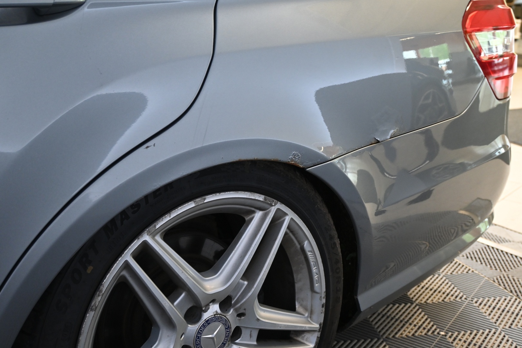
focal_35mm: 45
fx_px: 652
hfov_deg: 43.6
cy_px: 174
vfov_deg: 29.9
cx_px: 261
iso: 1100
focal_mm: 30
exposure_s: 1/50
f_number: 4.8
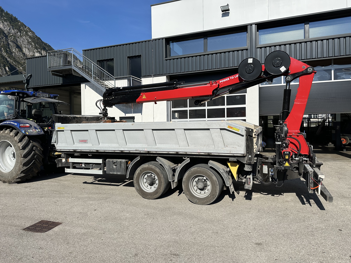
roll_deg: +1.6
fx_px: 243
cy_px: 132
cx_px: 176
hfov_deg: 71.6
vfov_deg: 56.8
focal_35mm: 24
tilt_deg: +0.5
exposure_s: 1/6623
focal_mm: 6.86
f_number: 1.78
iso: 80
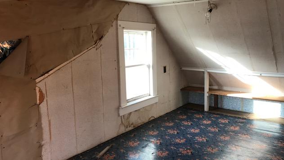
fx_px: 233
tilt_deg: -5.1
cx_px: 144
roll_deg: +1.3
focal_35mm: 31
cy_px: 72
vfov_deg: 37.7
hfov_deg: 62.6
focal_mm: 3.99
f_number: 1.8
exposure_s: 1/92
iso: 32
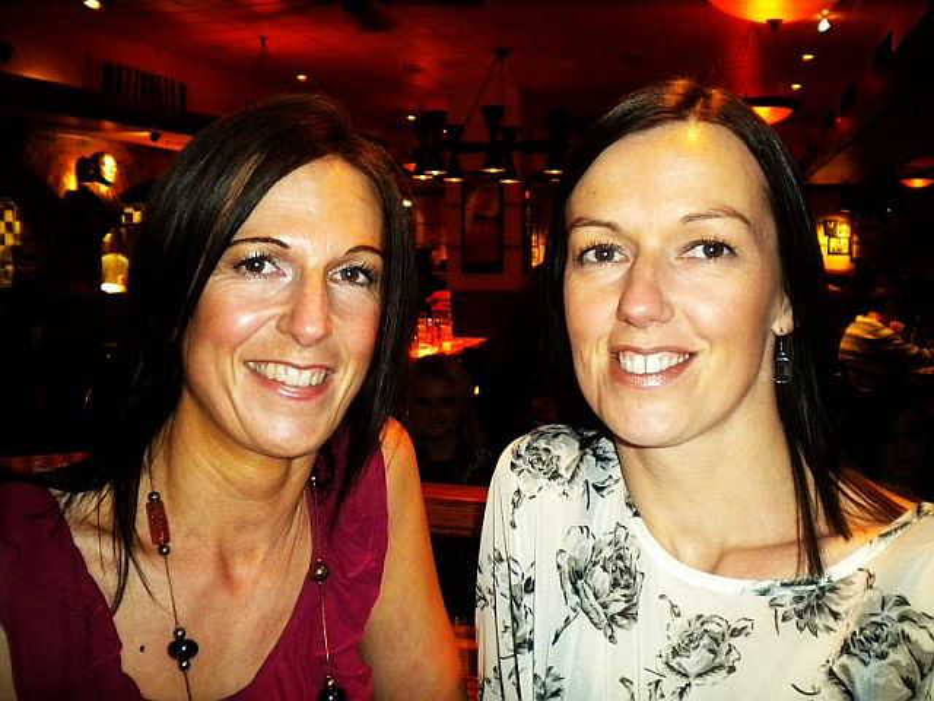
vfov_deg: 40.7
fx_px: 944
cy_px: 350
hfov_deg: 52.6
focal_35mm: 35
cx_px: 467
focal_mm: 6.3
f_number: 3.1
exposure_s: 1/30
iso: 400
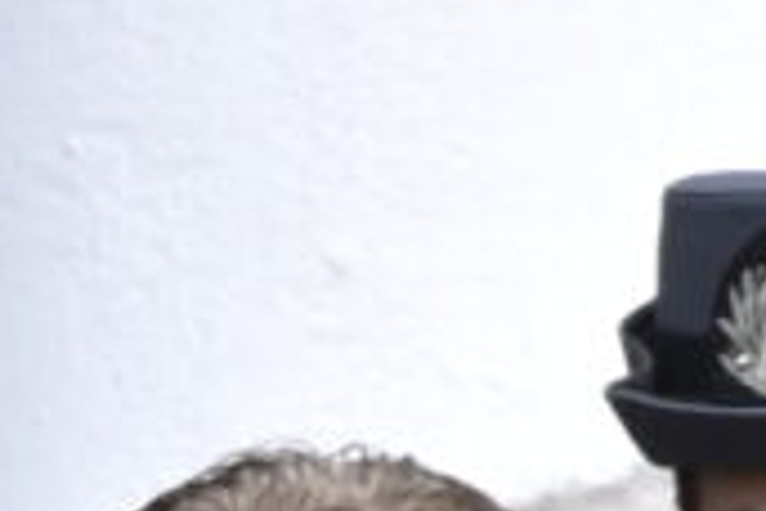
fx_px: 29872
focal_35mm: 1404
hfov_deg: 1.5
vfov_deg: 1.0
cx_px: 623
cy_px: 1717
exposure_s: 1/640
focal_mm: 200
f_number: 8
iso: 1000
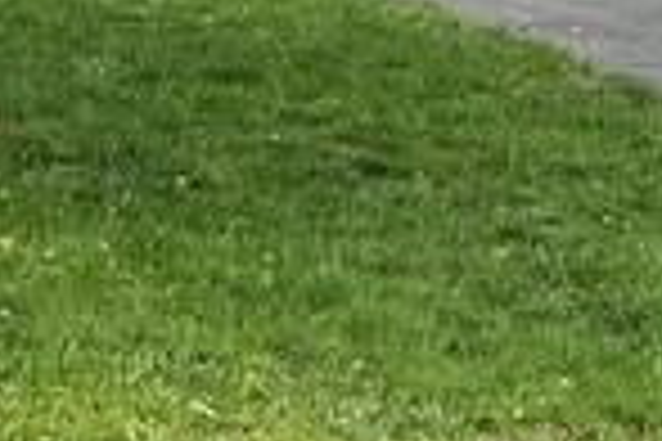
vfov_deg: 5.4
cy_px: -346
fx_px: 4615
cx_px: -1198
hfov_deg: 7.4
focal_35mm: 251
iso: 320
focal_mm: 24
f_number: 8
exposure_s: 1/800
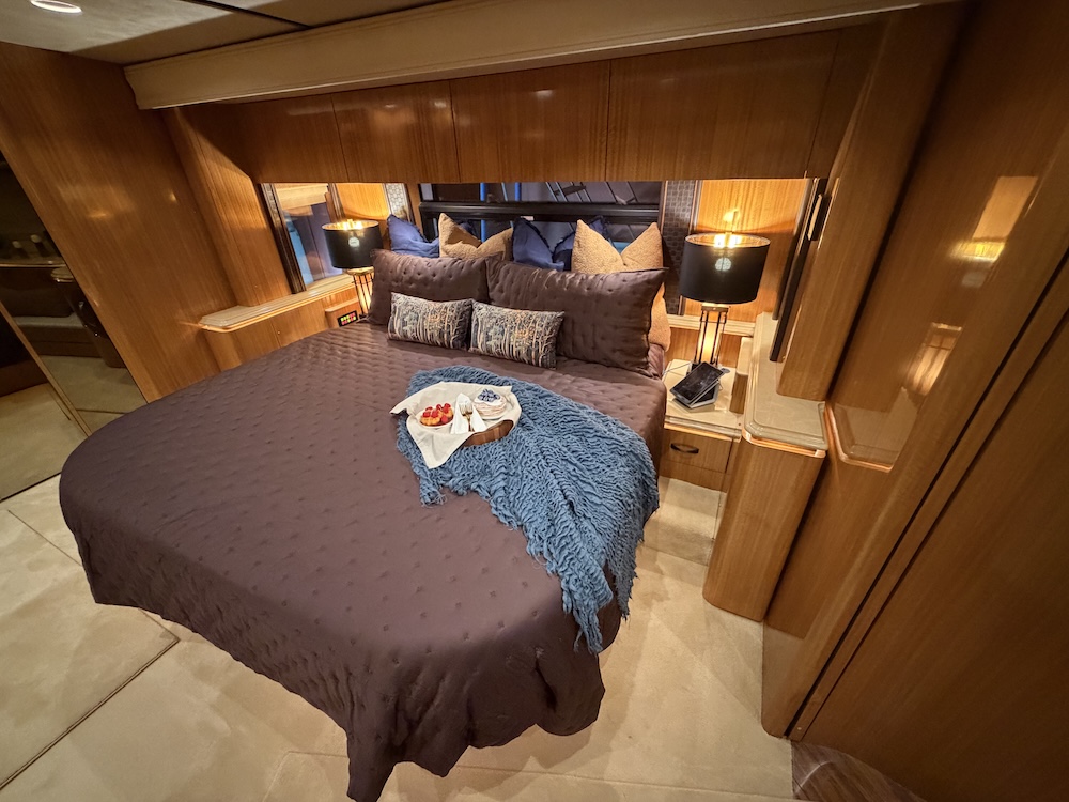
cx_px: 534
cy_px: 401
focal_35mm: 14
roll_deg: +2.6
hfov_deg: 102.1
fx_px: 432
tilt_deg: -31.2
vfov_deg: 85.7
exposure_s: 1/40
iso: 1000
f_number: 2.2
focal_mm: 2.22
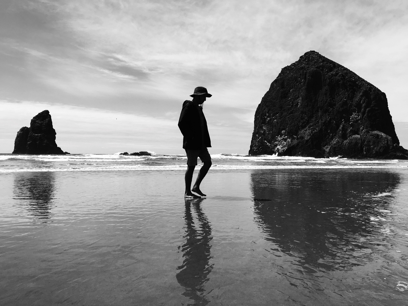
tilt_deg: +1.0
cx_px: 204
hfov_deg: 61.7
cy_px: 153
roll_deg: -1.0
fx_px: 342
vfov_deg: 48.2
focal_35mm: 29
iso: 25
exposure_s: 1/2481
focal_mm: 4.15
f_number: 2.2
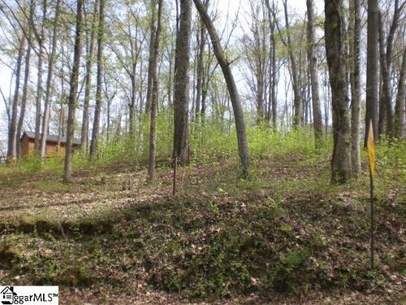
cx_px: 203
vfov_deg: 37.7
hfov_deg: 49.0
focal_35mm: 38
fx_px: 446
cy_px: 152
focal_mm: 6.3
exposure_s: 1/320
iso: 50
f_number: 3.1
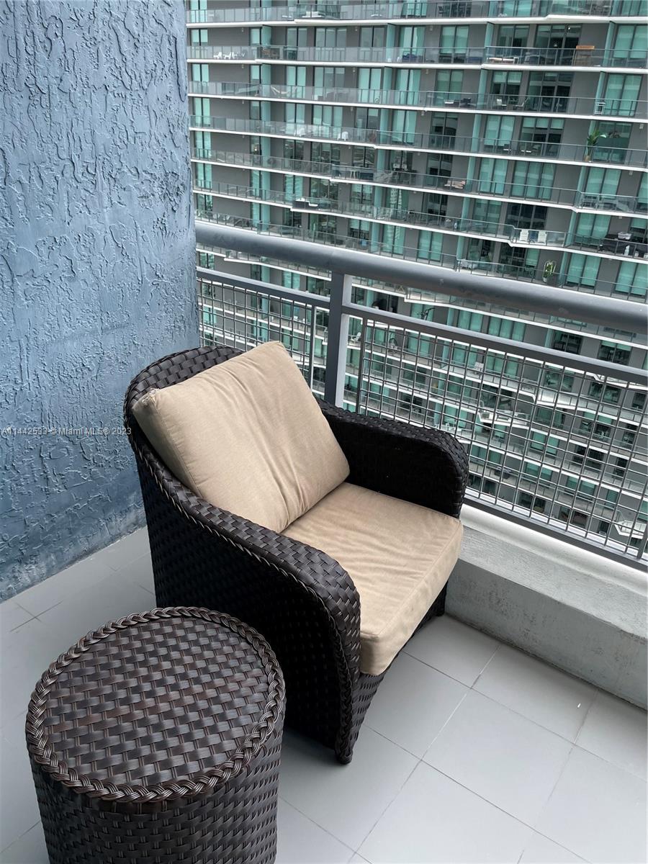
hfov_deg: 53.1
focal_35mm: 26
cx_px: 324
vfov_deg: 67.3
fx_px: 649
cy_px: 432
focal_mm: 4.2
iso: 32
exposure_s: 1/1114
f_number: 1.6
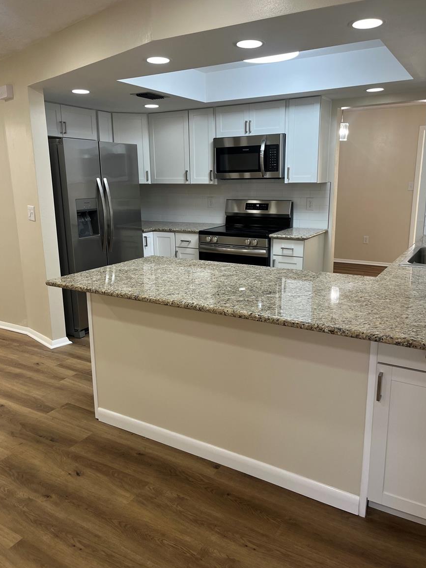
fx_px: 443
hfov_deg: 51.4
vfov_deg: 65.3
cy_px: 278
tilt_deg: -13.2
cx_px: 217
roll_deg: +1.0
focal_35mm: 27
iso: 64
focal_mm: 5.1
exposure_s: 1/60
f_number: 1.6
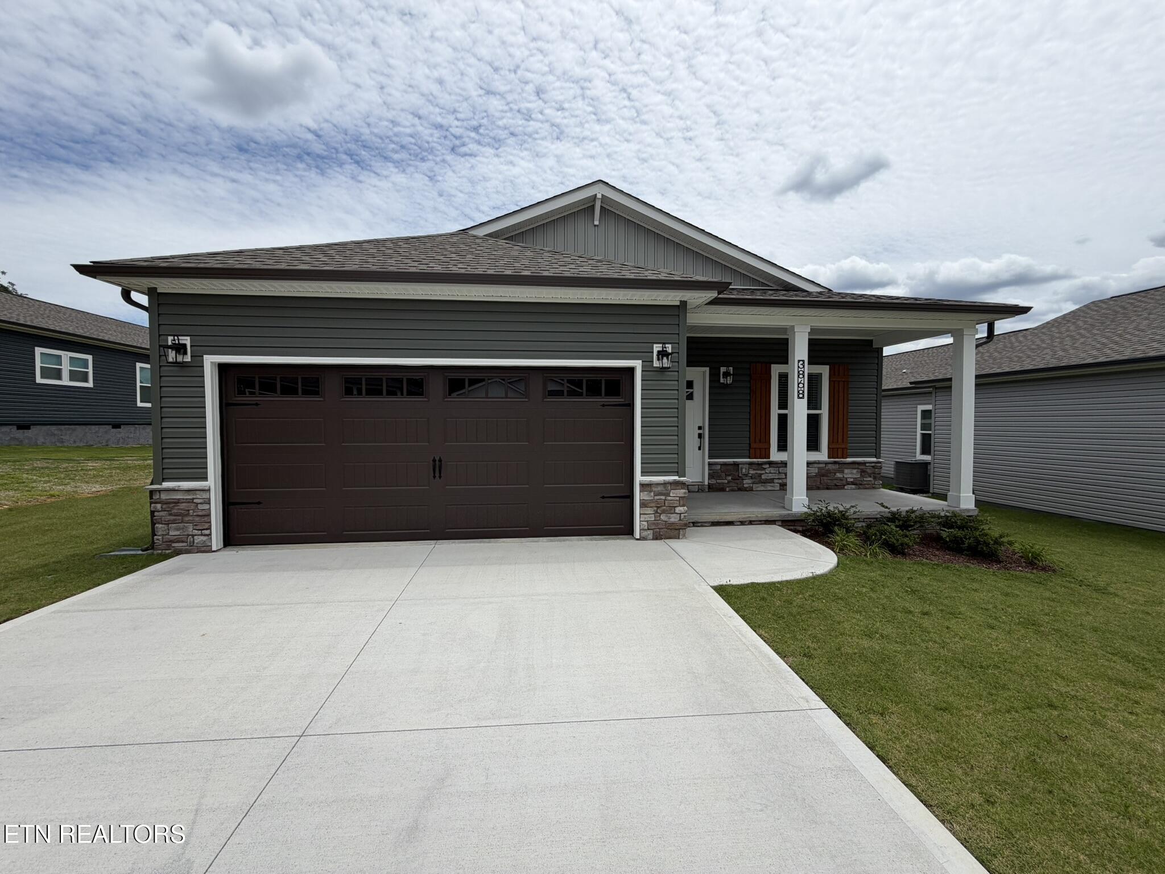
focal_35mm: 14
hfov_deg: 102.1
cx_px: 582
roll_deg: +0.9
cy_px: 437
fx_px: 471
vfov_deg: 85.7
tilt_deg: -1.4
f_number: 2.2
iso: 20
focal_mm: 2.22
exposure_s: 1/1656
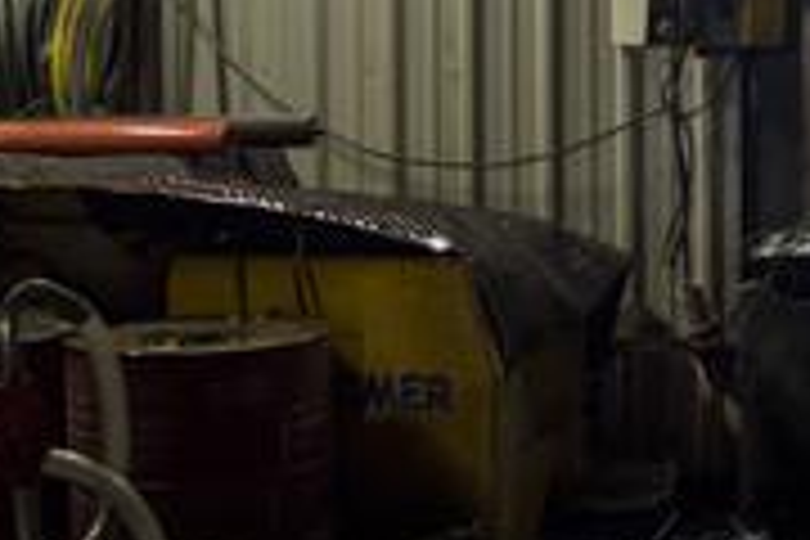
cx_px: 1100
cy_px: 97
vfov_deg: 14.6
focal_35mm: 93
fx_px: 2092
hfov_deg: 19.8
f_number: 3.2
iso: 1250
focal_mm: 28
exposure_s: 1/100
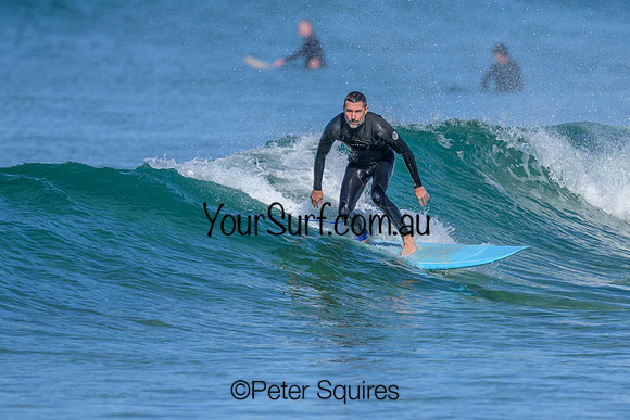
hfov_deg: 1.9
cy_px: 227
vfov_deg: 1.3
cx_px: 323
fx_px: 19130
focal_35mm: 1093
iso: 280
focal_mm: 800
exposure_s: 1/2000
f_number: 6.3
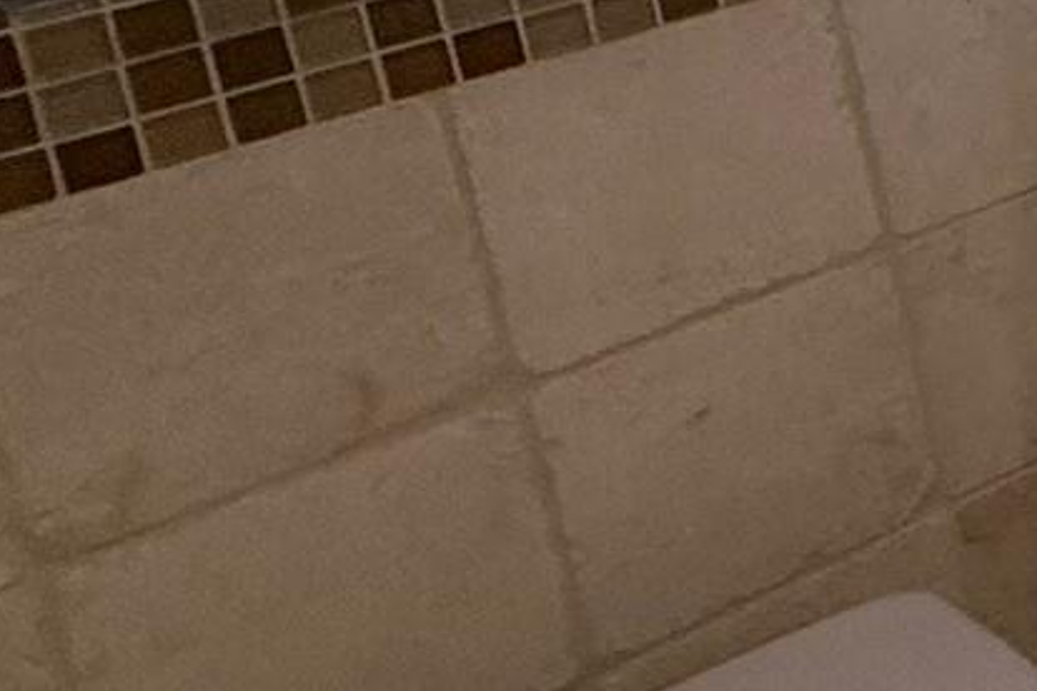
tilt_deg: -9.8
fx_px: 2074
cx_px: 2390
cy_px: -411
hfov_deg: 15.9
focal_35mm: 72
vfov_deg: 16.8
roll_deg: +4.7
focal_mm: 2.22
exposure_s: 1/120
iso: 320
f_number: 2.2
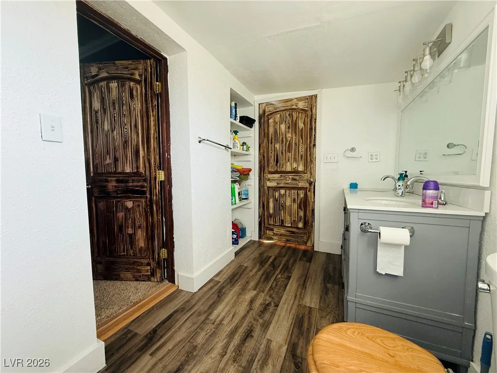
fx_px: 201
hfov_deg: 102.1
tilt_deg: -3.3
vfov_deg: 85.7
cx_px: 248
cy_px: 186
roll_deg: -0.3
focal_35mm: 14
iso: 320
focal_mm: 2.22
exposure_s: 1/90
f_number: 2.2
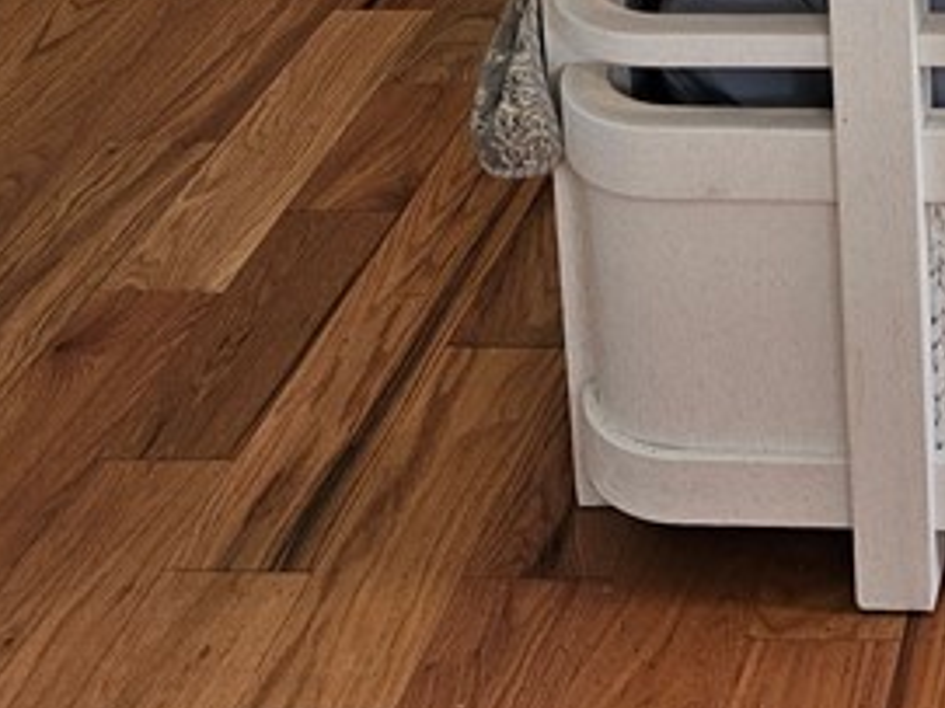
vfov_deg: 14.6
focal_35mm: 87
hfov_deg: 20.3
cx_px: 1273
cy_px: -607
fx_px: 2374
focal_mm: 5.4
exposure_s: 1/120
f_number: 1.8
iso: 125
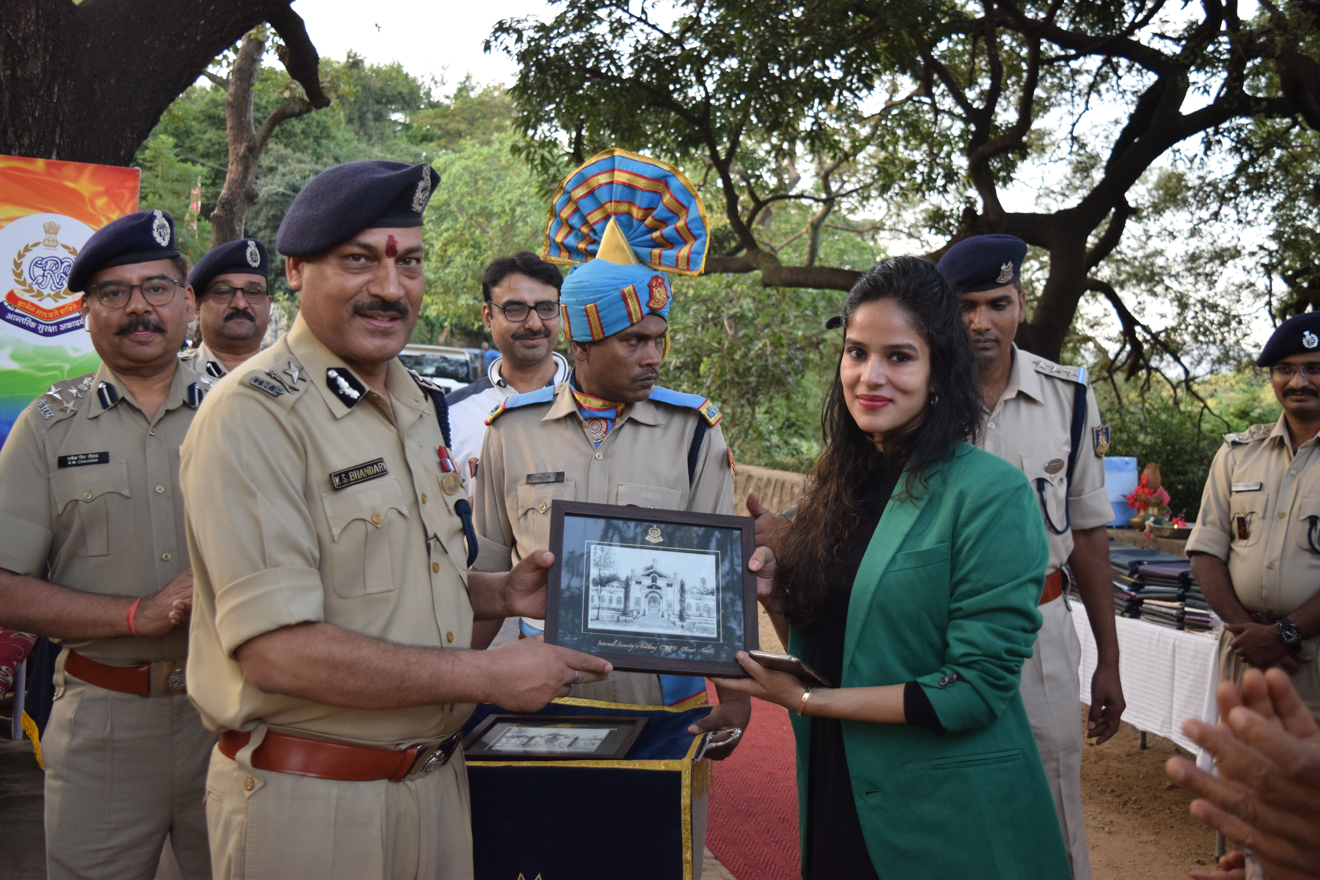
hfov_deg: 51.3
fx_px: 1375
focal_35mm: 38
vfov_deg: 35.5
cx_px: 660
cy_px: 440
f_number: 4
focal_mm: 25
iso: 800
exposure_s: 1/320
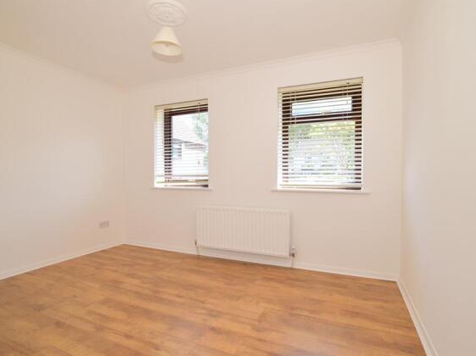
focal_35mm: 19
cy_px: 182
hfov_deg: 86.0
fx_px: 255
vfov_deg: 69.9
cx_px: 244
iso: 400
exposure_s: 1/80
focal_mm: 11
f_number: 7.1
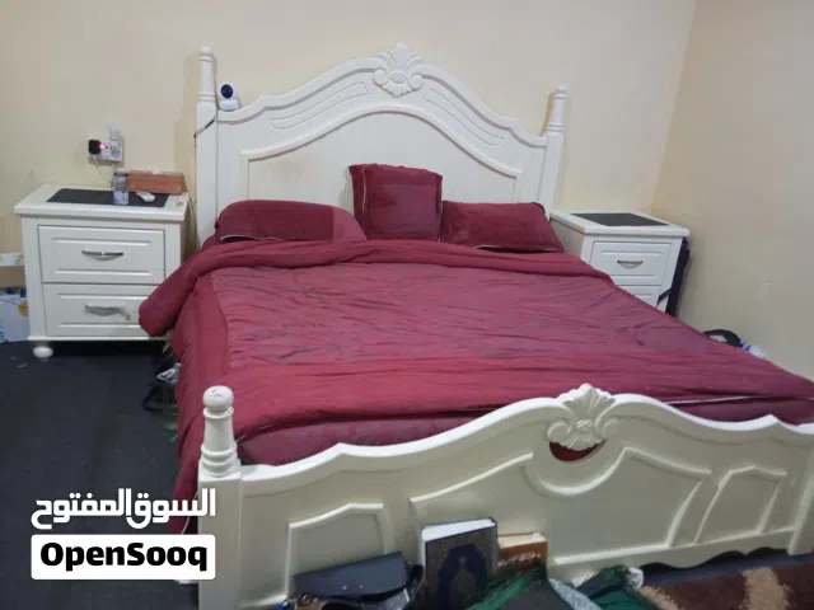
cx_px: 407
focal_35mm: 28
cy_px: 305
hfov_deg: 63.4
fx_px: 658
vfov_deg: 49.7
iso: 3411
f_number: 1.8
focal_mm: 4.22
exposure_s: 1/20
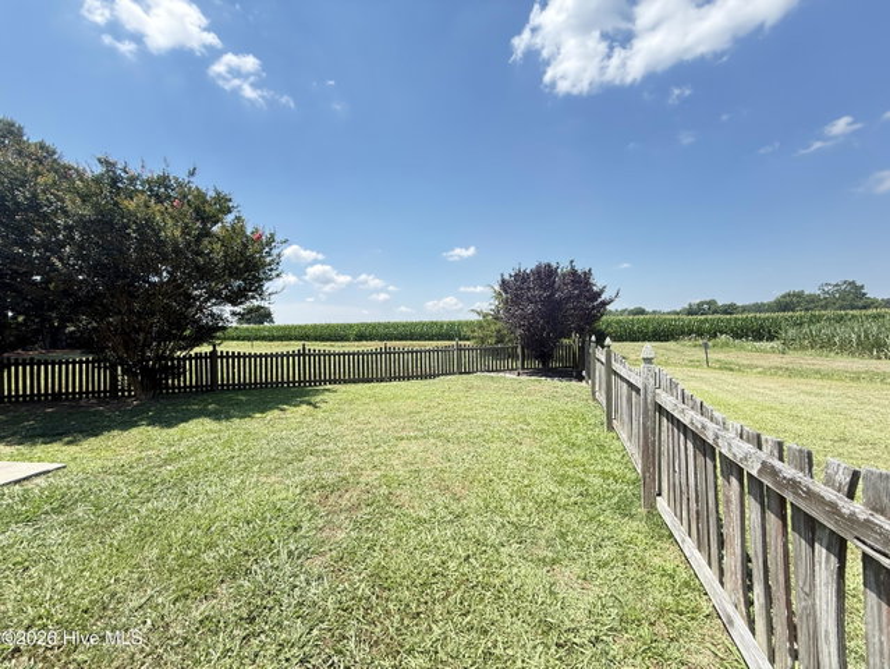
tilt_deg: -0.1
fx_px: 360
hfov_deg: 102.0
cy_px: 334
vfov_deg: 85.7
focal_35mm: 14
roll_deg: +0.6
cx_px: 445
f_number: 2.2
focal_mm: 2.22
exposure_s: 1/585
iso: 64
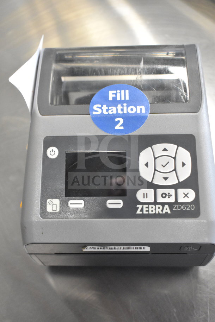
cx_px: 108
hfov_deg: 28.9
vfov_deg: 42.3
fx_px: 417
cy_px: 161
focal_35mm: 46
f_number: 5
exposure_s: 1/100
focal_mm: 31
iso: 6400
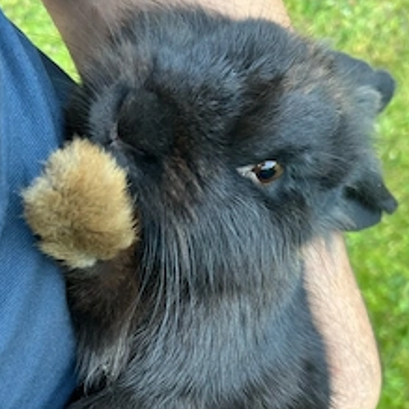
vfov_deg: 38.2
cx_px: 233
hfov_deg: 39.9
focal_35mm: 42
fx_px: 561
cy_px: 342
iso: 125
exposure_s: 1/110
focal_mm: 5.7
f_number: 1.5
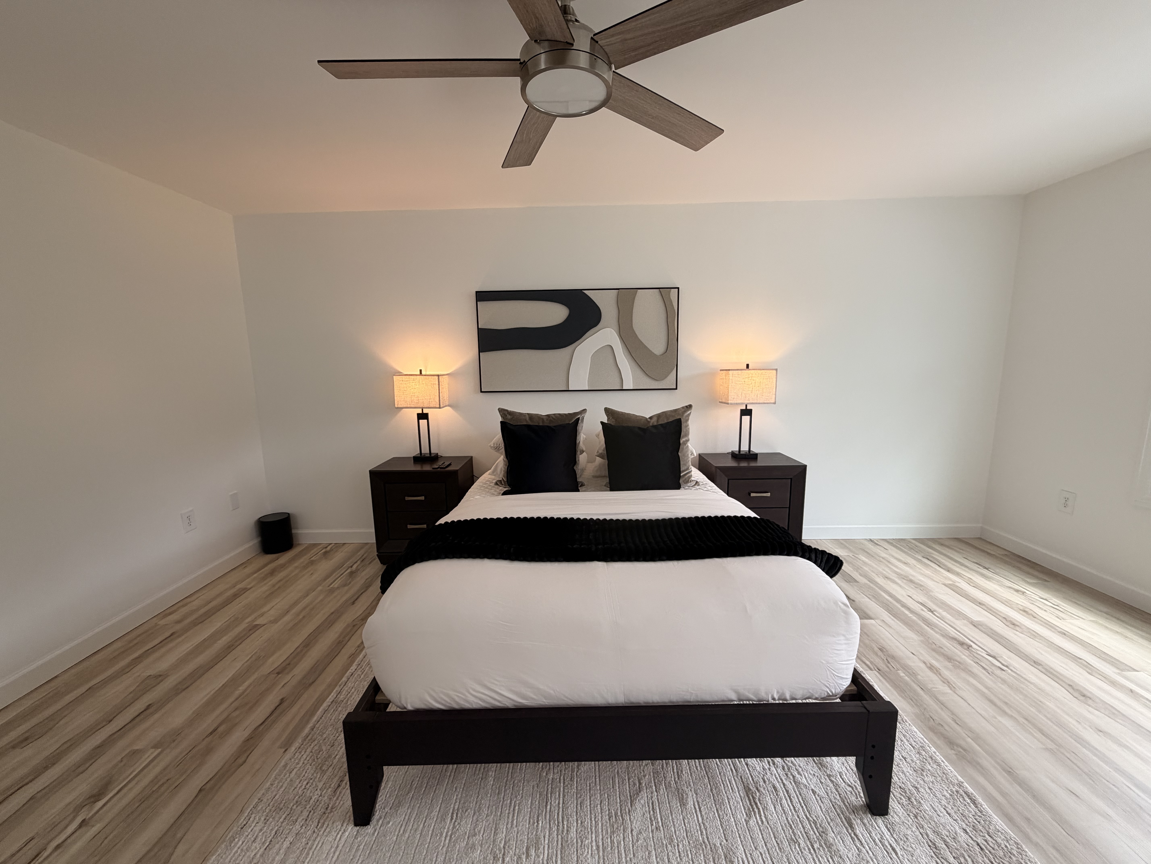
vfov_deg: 85.7
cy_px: 432
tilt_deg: -9.4
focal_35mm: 14
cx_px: 576
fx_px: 466
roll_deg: +2.3
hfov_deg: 102.1
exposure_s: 1/121
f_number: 2.2
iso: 100
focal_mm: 2.22
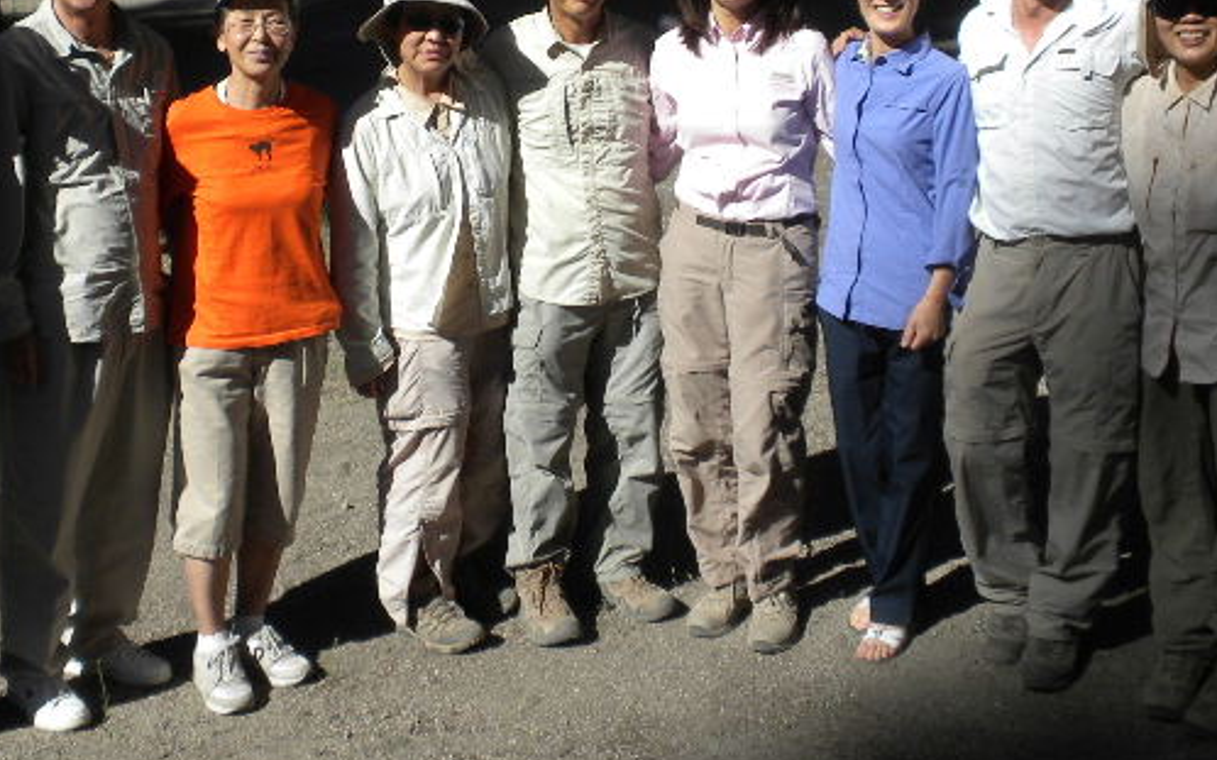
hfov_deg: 32.4
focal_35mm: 63
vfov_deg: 20.4
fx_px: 2089
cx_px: 525
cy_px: 139
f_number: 10
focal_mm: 6.6
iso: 64
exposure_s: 1/110
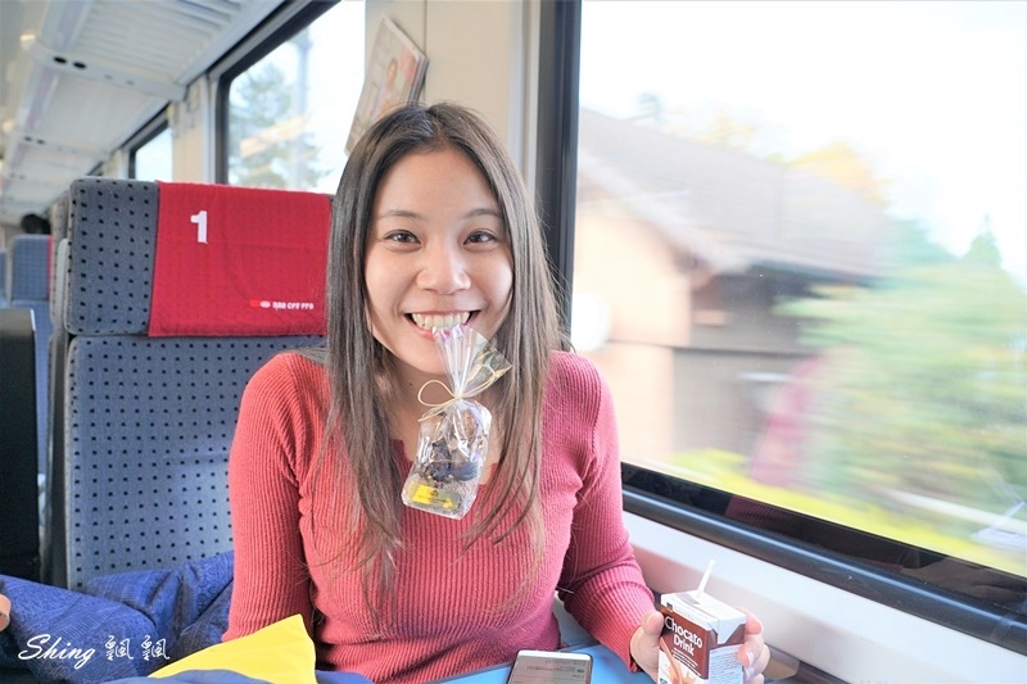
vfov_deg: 43.6
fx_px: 856
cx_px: 514
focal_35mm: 30
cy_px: 342
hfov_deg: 61.9
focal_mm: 30
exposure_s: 1/30
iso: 500
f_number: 5.6
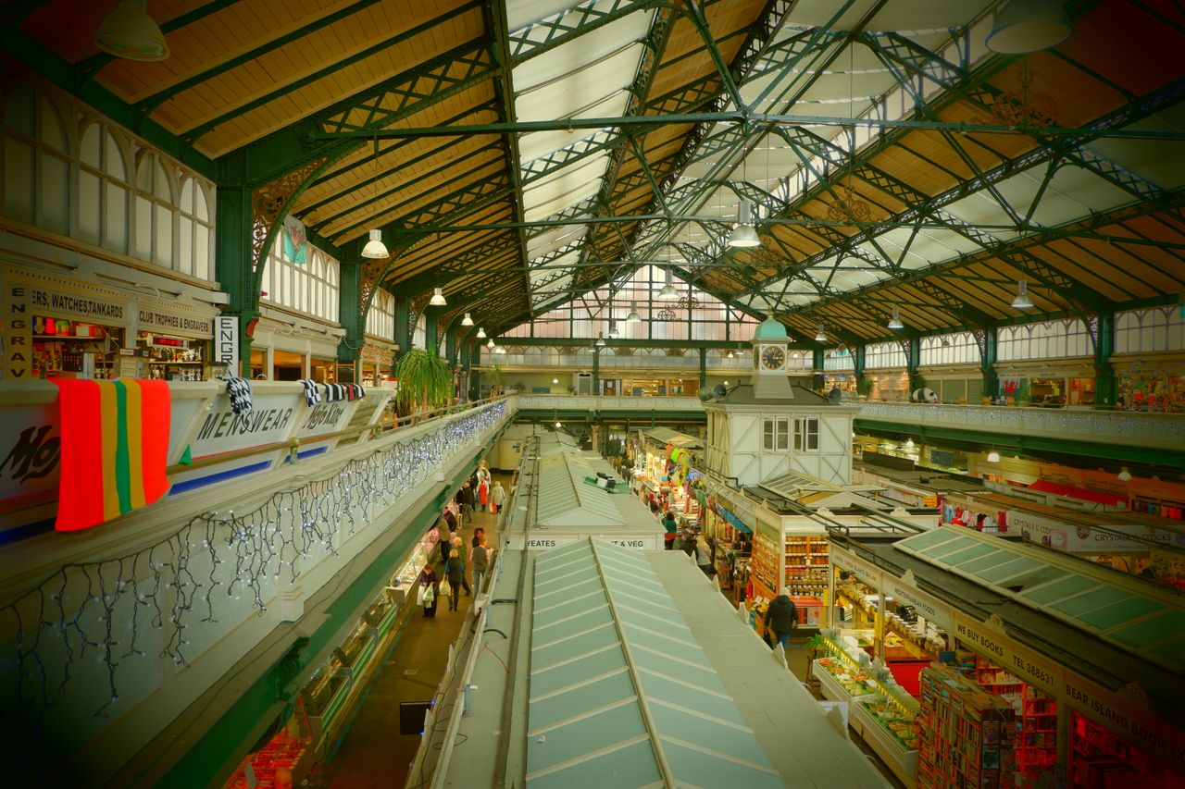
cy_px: 394
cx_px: 592
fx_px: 790
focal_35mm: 24
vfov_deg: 53.1
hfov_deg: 73.8
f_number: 3.5
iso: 200
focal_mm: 16
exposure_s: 1/15
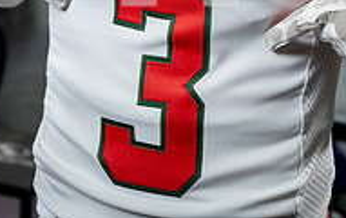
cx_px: 187
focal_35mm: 103
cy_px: -176
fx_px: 973
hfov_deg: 20.2
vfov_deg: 11.8
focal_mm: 43
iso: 640
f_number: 4
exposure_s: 1/250
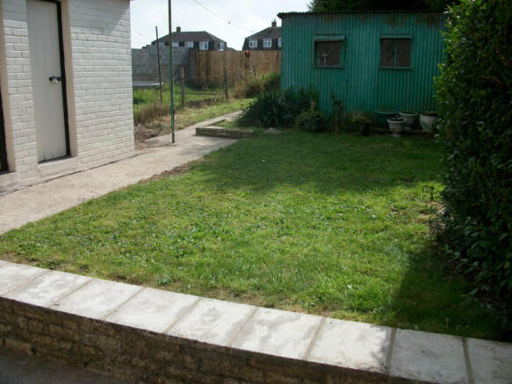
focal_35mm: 31
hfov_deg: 58.4
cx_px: 256
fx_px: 458
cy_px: 192
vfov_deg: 45.4
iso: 80
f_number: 8.8
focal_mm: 5.7
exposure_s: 1/123
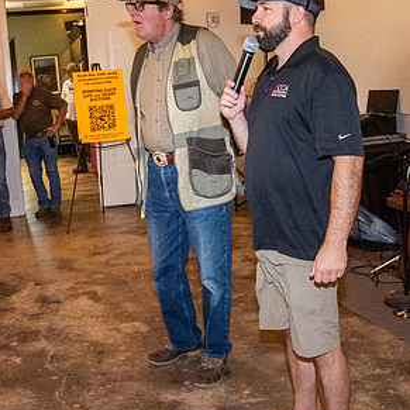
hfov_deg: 37.4
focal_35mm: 45
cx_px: 159
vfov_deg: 37.4
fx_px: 603
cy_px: 159
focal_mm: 22
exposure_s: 1/100
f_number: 14
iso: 18000
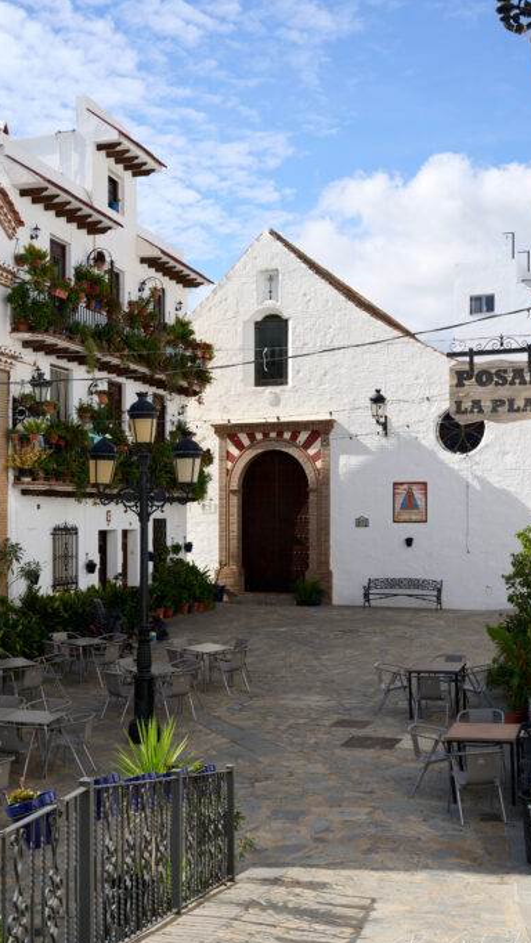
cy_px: 483
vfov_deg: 47.3
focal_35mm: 43
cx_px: 252
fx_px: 1076
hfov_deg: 27.7
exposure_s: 1/160
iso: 100
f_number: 11
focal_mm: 40
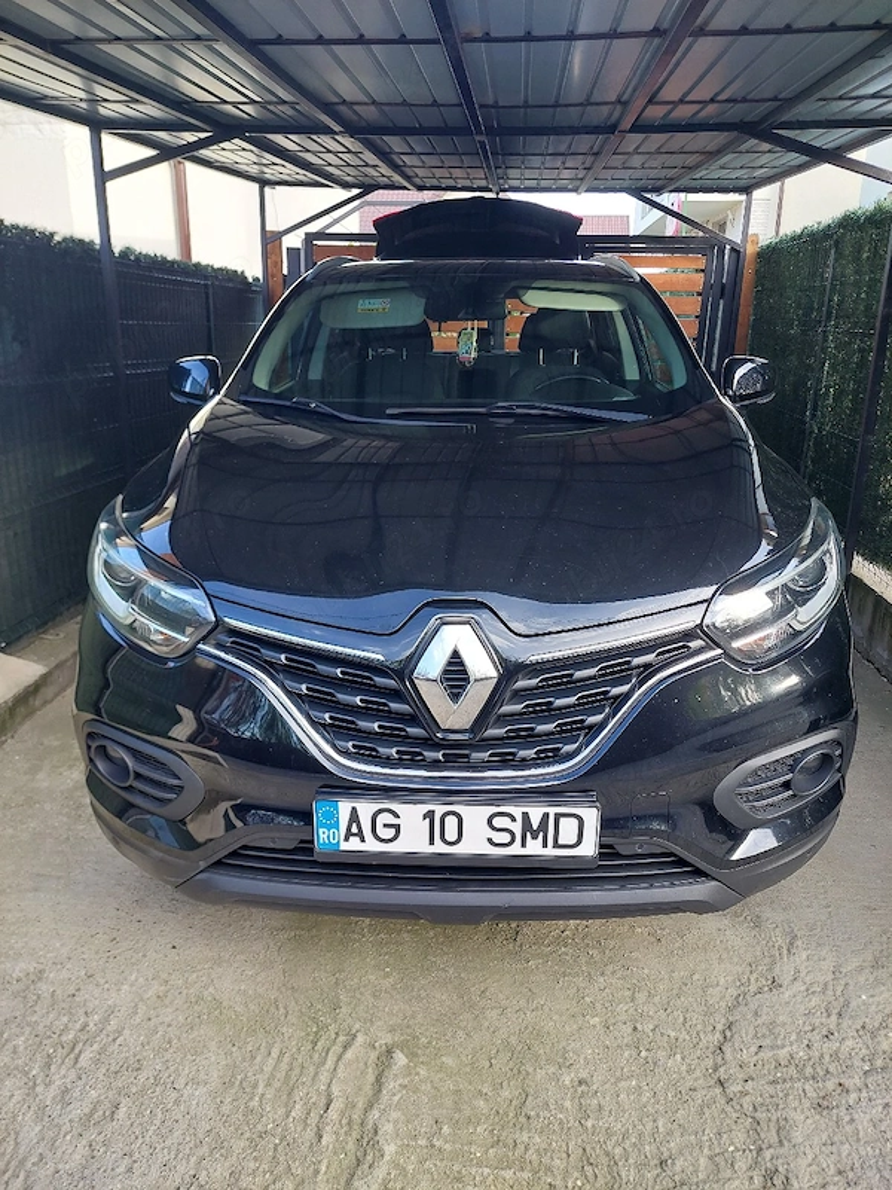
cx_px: 446
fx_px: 859
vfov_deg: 69.4
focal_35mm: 25
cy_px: 595
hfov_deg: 54.9
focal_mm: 5.23
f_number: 1.8
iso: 64
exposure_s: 1/100
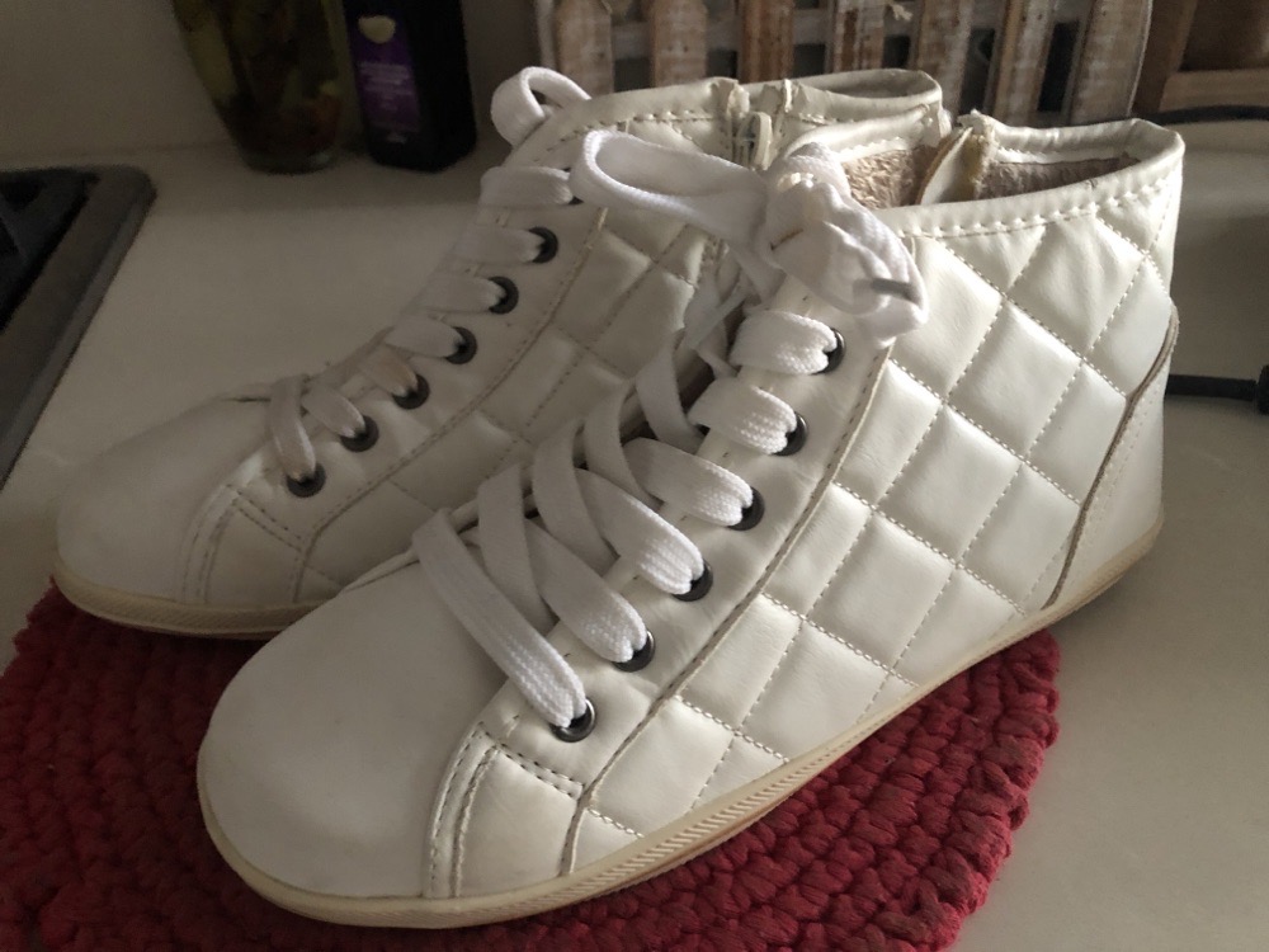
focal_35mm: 28
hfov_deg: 63.4
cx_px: 634
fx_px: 1026
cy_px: 476
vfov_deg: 49.7
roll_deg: +4.0
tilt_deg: -38.5
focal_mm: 3.99
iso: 100
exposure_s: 1/4
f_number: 1.8
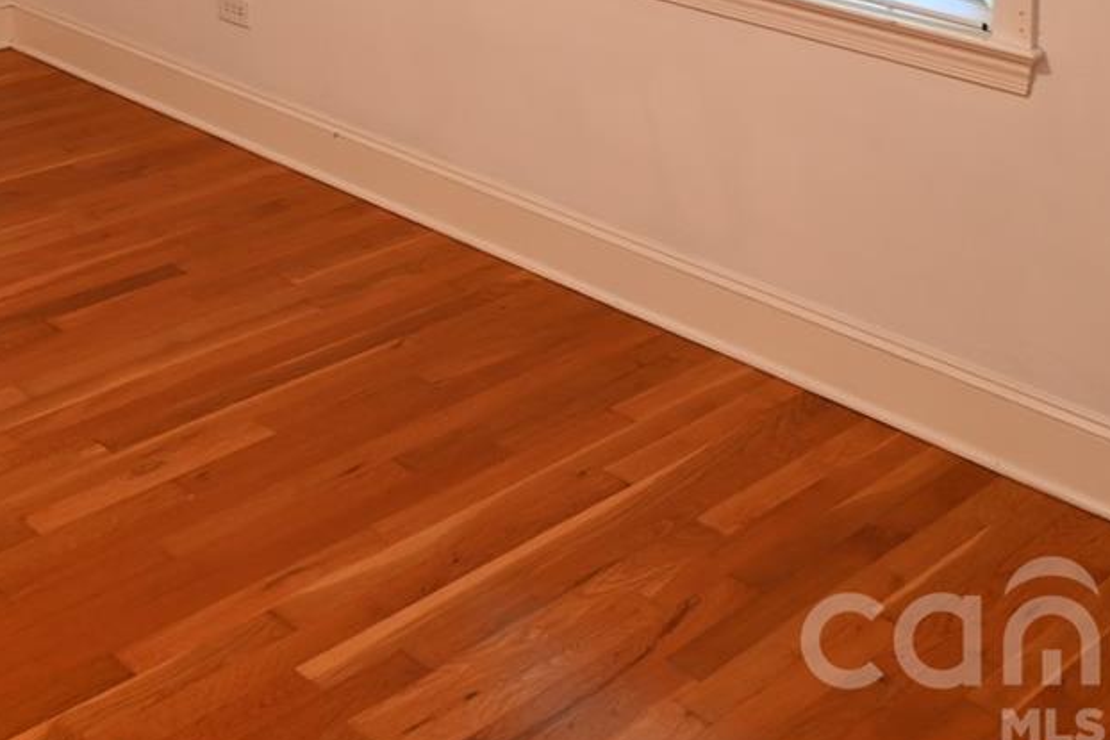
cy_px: -442
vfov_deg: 19.7
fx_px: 1778
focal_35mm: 58
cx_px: 48
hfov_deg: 32.4
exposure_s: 1
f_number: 4
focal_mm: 17.5
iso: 100
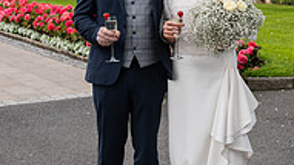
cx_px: 357
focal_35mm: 121
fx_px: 942
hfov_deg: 16.9
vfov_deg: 9.9
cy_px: 10
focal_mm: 38
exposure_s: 1/1000
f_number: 3.5
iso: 320
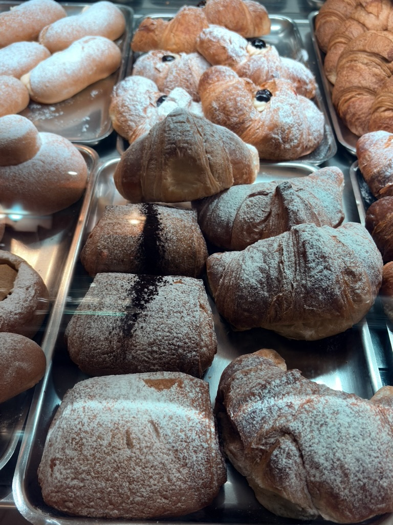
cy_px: 262
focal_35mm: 35
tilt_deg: -46.0
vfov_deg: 52.6
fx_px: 530
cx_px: 196
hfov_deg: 40.7
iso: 125
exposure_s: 1/50
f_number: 1.6
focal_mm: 5.96
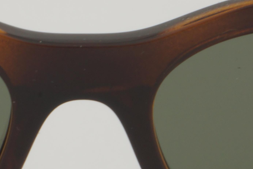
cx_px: 75
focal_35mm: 357
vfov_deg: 3.8
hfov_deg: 5.8
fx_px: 2510
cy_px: 65
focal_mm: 55
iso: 100
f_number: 32
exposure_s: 1/3
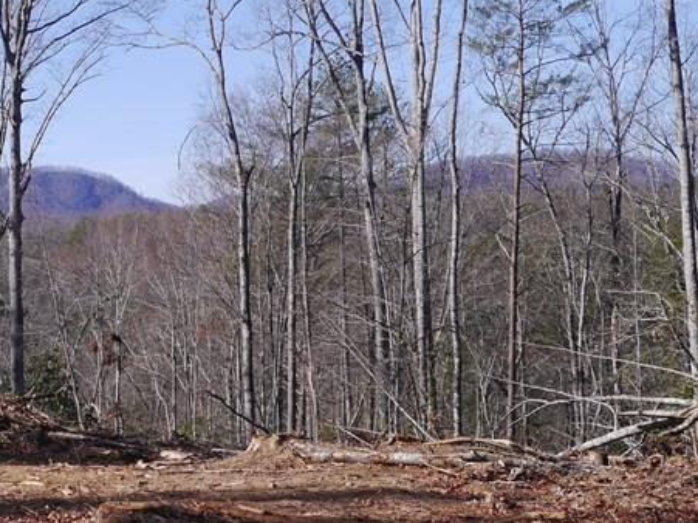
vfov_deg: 14.7
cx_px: -76
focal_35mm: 100
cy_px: 121
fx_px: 2016
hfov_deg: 18.8
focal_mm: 22
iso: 160
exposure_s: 1/320
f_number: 8
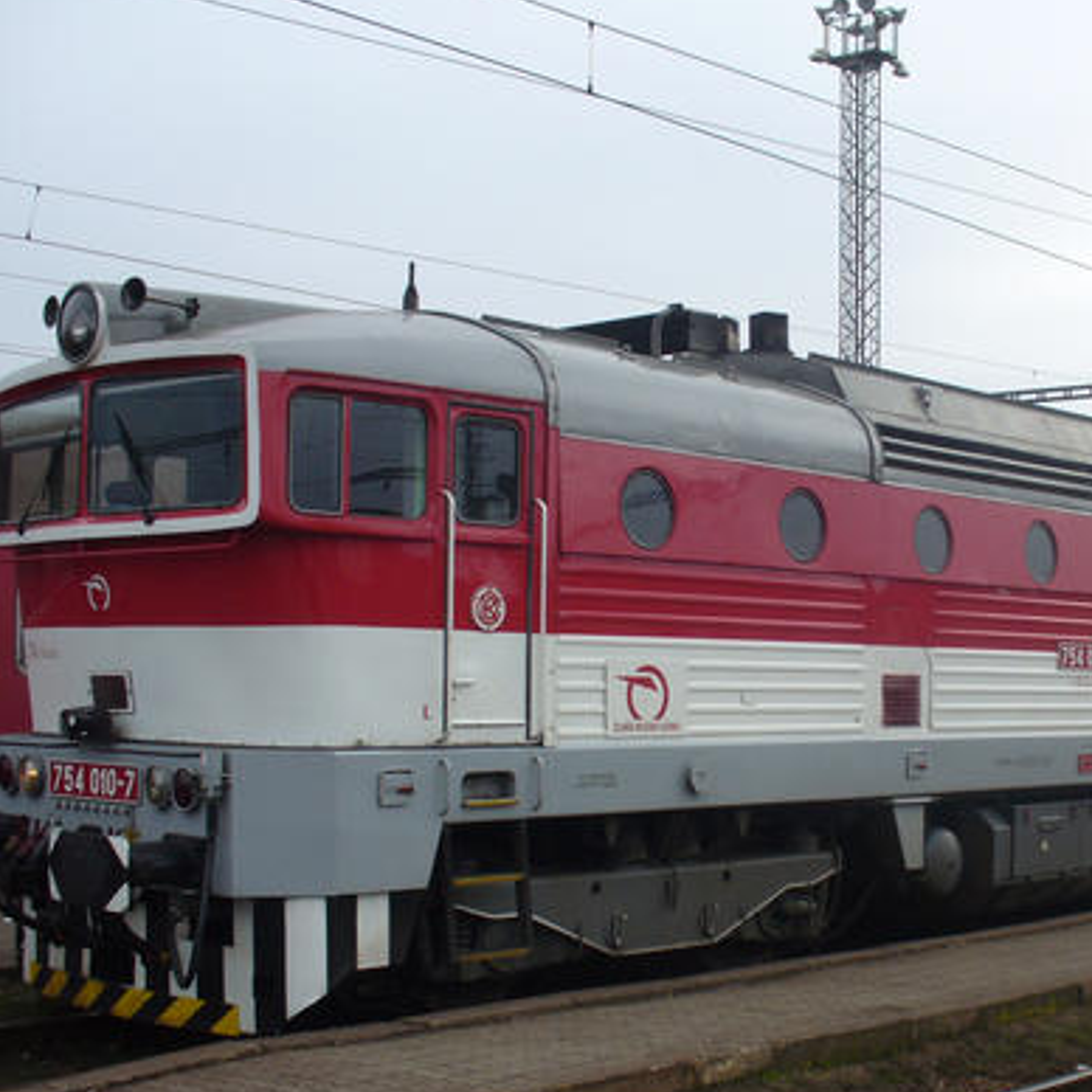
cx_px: 785
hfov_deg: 31.2
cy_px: 611
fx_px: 1927
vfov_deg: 31.6
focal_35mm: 54
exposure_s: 1/320
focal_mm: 6.1
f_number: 2.8
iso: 80
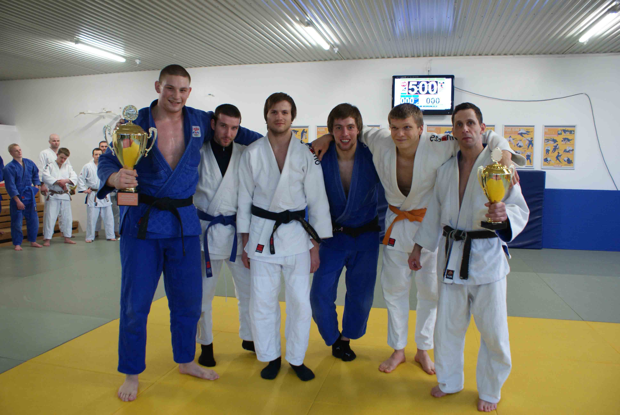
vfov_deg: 48.0
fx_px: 466
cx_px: 310
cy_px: 208
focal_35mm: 27
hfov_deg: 67.3
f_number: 3.5
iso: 400
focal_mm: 18
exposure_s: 1/25
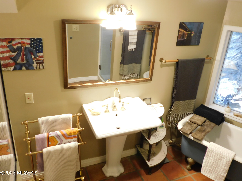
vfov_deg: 46.8
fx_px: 210
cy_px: 90
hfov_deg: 60.0
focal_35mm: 30
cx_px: 121
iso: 400
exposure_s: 1/20
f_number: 3.2
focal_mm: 5.3
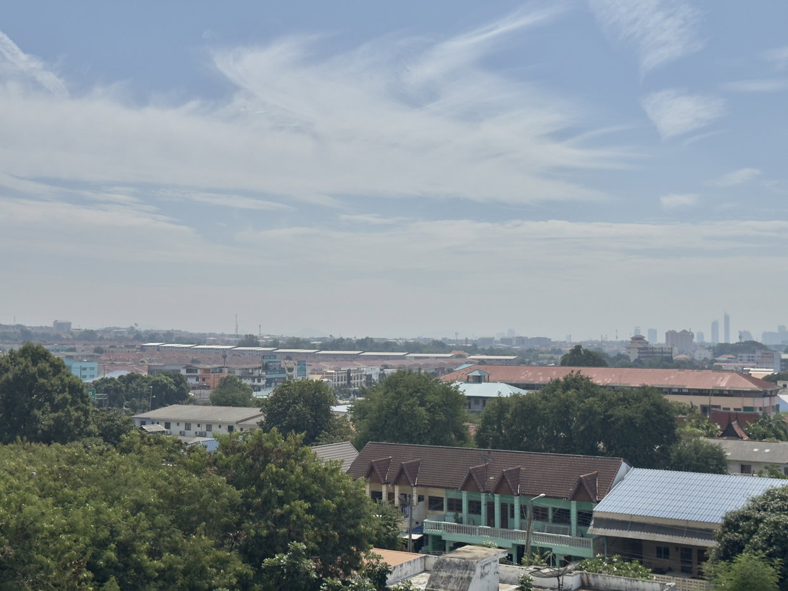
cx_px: 394
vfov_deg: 30.3
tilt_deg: +3.0
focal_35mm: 48
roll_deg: -0.7
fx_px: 1093
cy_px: 296
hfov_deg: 39.7
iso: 64
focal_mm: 6.86
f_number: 1.78
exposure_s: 1/17241
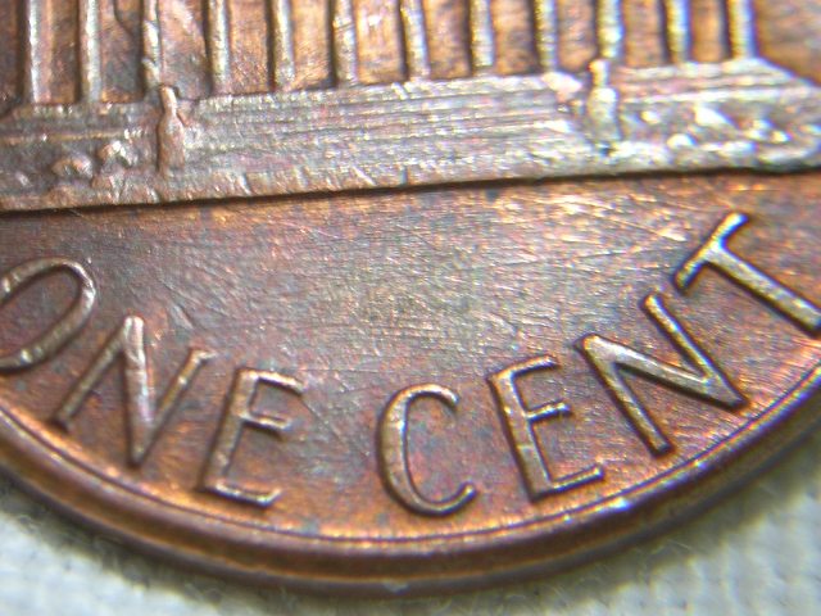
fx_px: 1826
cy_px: 308
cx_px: 410
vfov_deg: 19.1
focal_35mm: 77
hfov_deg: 25.3
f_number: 3.9
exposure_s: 1/7.1
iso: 100
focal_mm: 10.1
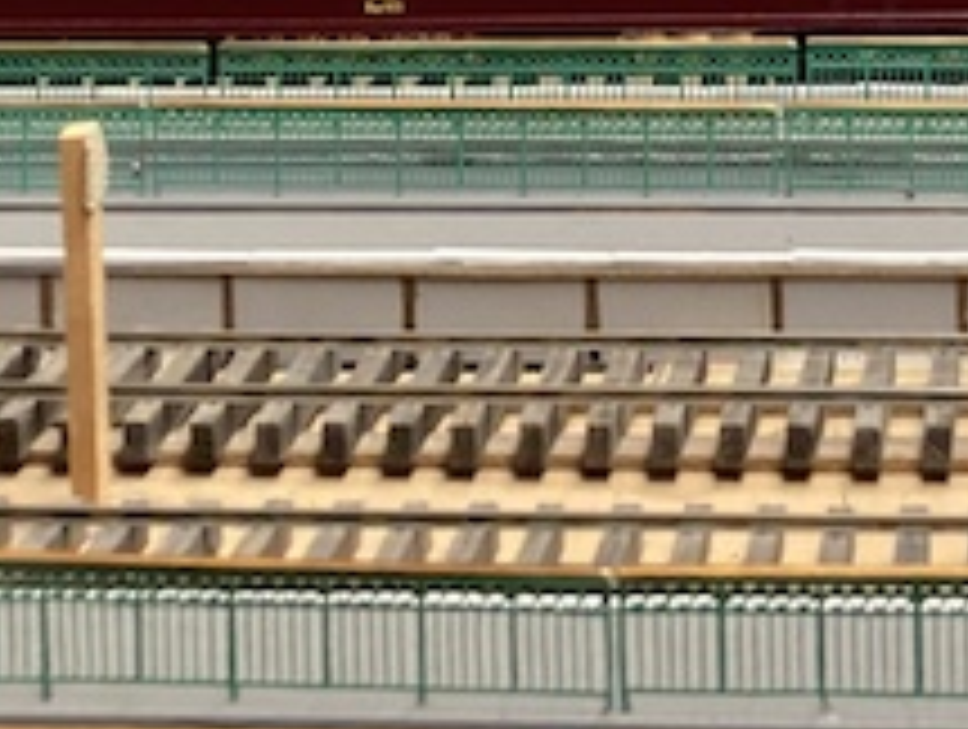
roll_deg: +1.9
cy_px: -540
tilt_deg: -5.3
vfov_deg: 13.0
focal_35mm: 104
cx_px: 860
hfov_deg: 18.6
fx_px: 2913
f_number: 1.8
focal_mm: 3.99
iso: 200
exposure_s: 1/50
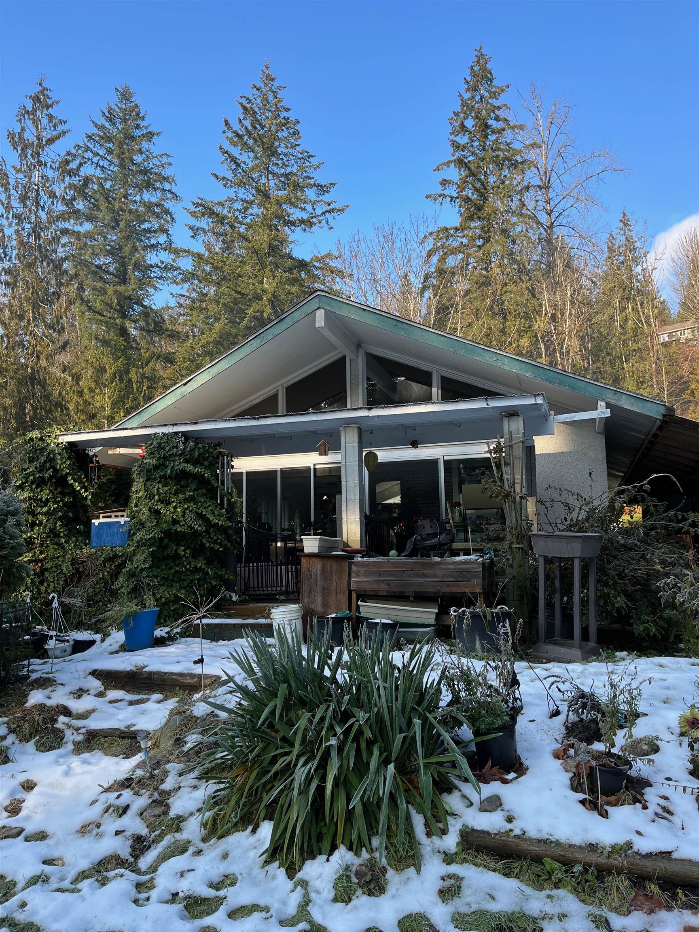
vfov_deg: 67.3
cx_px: 350
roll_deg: +0.7
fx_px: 700
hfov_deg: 53.1
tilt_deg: +7.9
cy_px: 466
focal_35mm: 26
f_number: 1.6
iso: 50
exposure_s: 1/891
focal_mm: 5.1
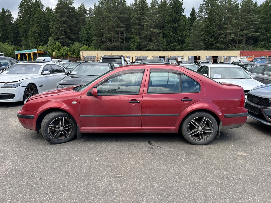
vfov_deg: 53.1
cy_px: 102
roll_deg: +0.7
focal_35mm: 26
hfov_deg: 67.3
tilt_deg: -8.6
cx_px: 136
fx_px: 204
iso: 50
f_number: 1.5
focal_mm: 5.7
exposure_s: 1/873
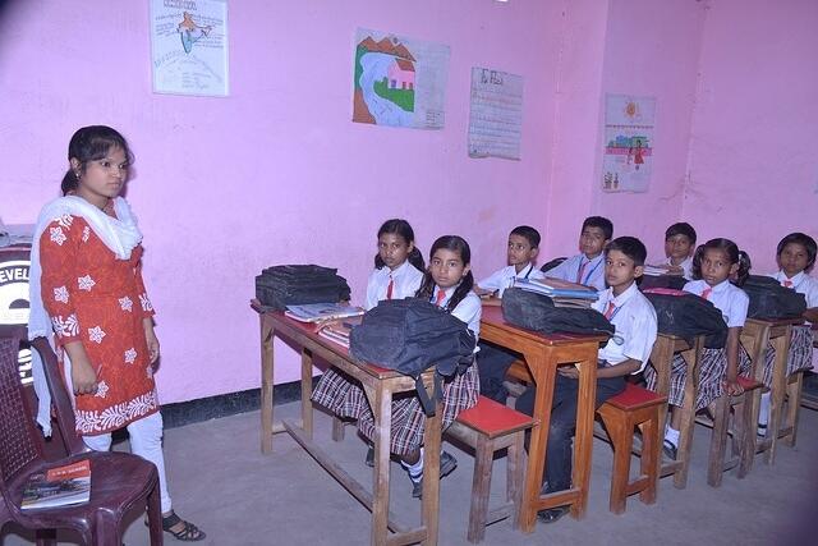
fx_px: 682
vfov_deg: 43.6
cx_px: 409
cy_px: 273
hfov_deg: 61.9
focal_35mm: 30
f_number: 6.3
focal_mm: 20
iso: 400
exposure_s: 1/200
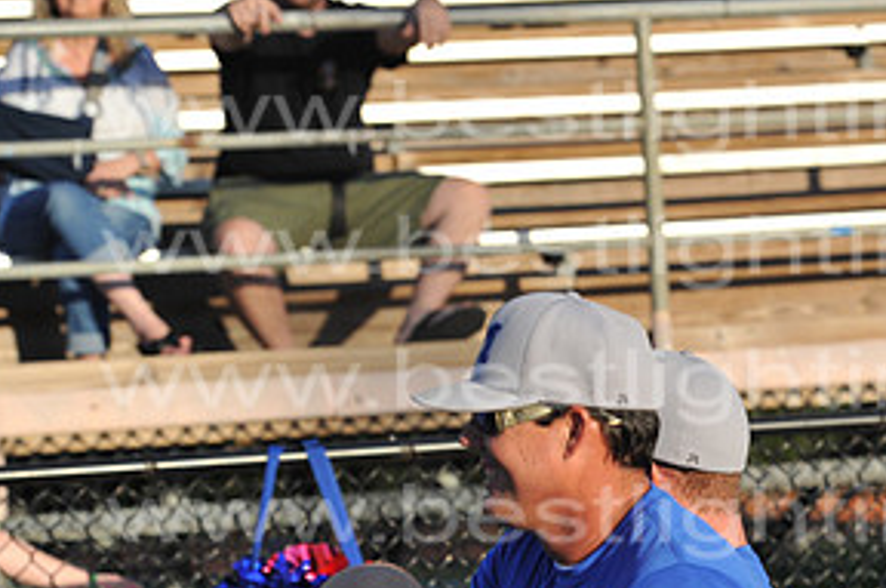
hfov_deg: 8.4
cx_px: 806
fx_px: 6044
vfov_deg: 5.6
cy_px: 588
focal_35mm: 246
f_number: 5
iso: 400
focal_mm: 122
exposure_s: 1/1600
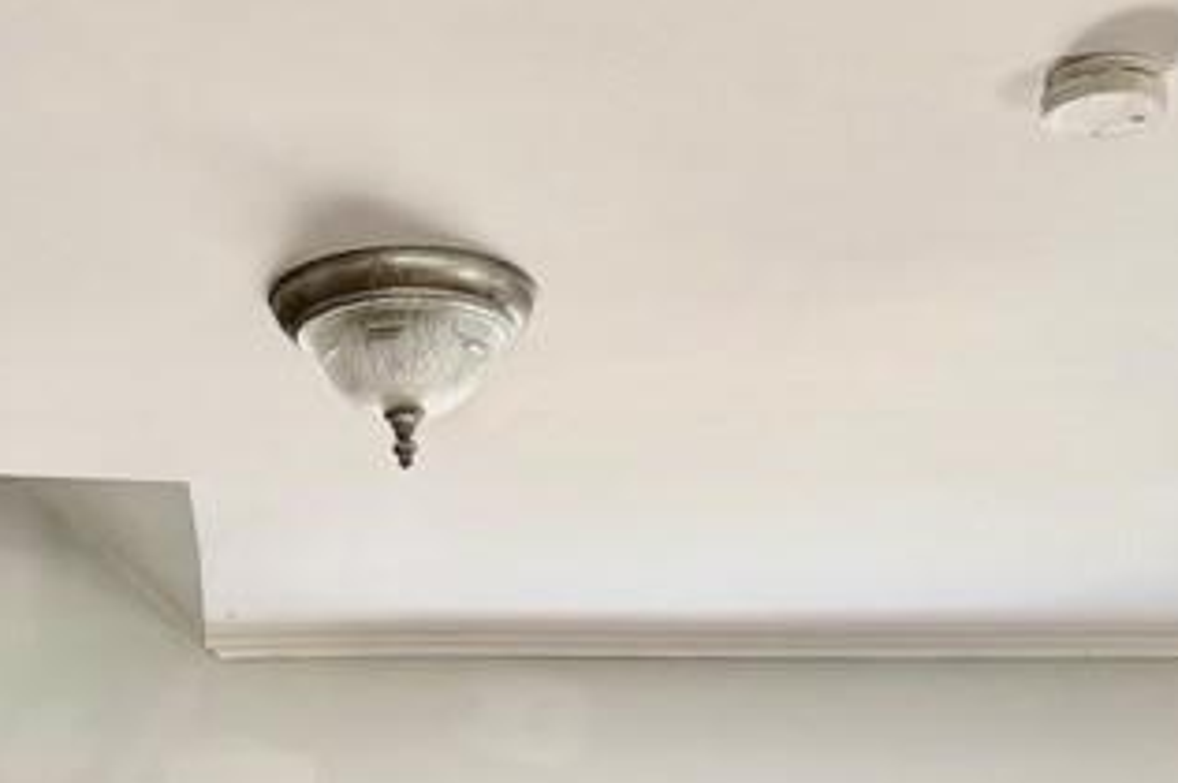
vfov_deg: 15.3
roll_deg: -0.7
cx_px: 399
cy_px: 1245
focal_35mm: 81
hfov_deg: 25.0
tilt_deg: +2.6
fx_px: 2648
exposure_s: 1/180
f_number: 1.78
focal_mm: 6.76
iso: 320
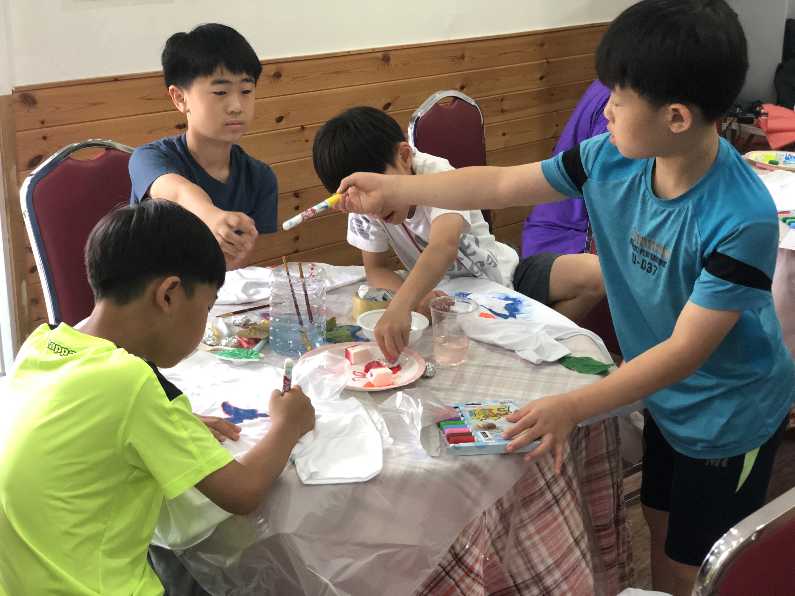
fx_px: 1194
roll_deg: -0.4
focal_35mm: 52
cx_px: 398
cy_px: 298
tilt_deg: -19.0
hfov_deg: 36.8
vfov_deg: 28.0
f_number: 2.4
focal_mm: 6
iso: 160
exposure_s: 1/30
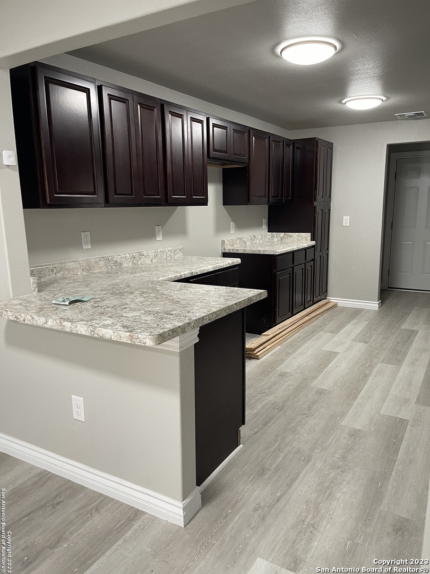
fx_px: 431
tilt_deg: -11.0
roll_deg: +1.3
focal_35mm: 26
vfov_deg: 67.3
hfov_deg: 53.1
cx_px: 215
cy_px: 287
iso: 160
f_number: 1.6
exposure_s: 1/60
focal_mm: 5.1
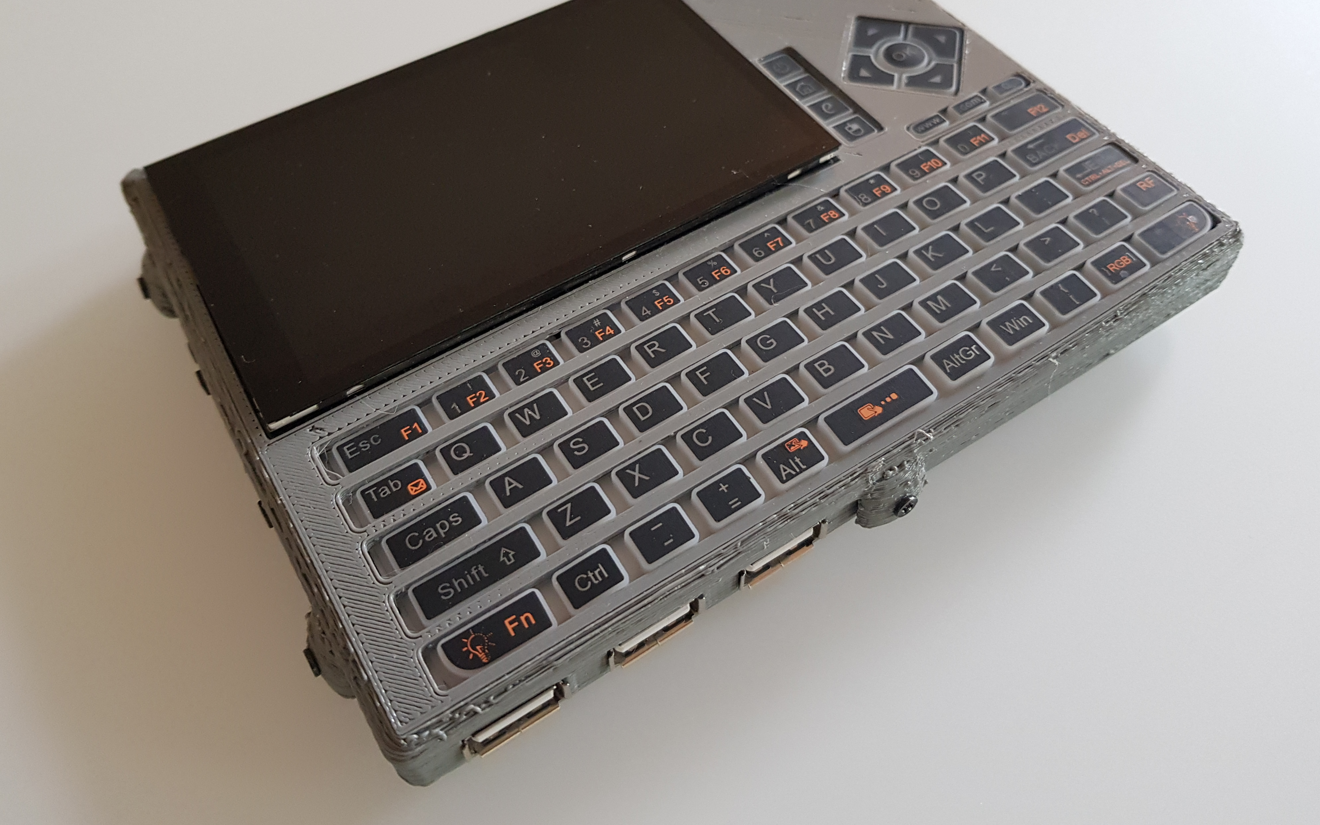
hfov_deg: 66.5
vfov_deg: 44.3
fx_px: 1007
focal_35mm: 28
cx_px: 665
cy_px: 331
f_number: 1.7
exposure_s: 1/50
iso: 200
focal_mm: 4.2
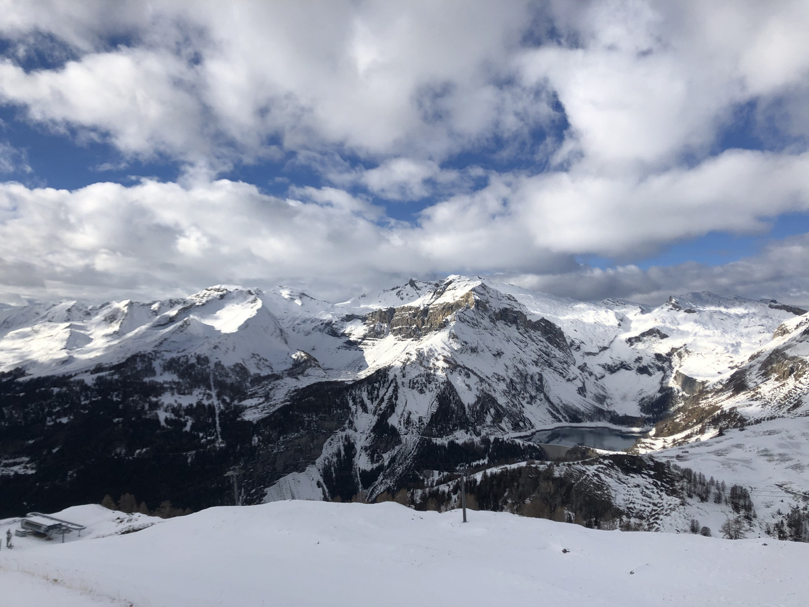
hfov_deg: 63.4
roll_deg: -1.6
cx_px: 404
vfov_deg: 49.7
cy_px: 304
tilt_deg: +3.0
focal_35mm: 28
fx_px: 654
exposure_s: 1/4000
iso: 20
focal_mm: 4
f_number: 1.8
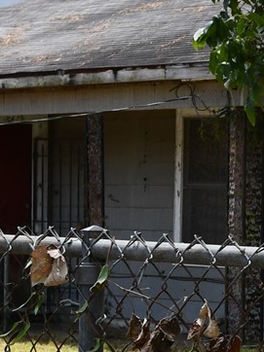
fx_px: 1822
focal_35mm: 179
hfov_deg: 7.9
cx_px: 557
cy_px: 193
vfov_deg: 11.1
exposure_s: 1/1250
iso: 400
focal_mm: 26
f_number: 6.3
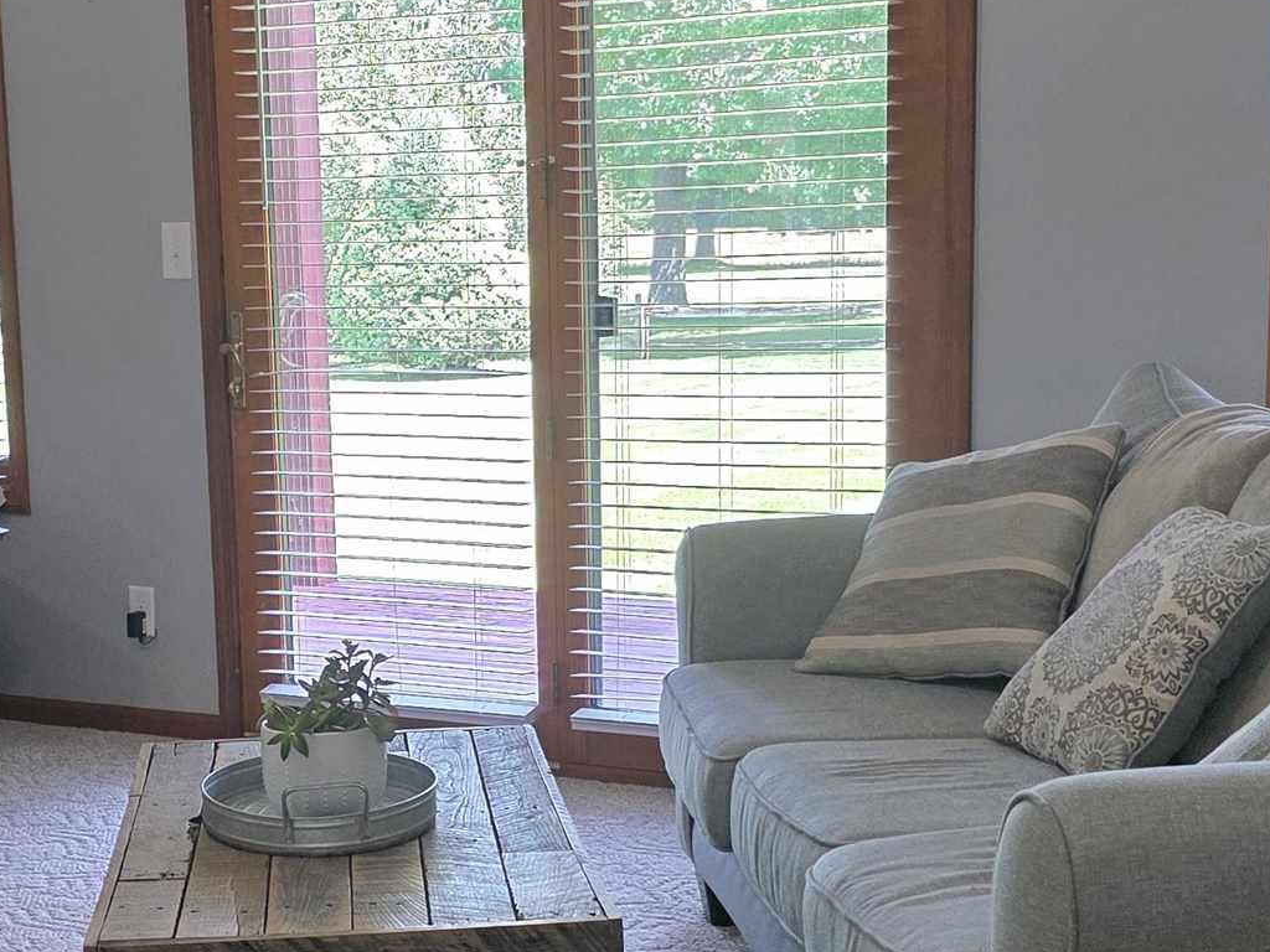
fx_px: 2531
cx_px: 487
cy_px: 657
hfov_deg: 28.1
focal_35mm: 69
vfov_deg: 21.2
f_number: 1.7
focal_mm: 6.3
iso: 200
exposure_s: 1/182
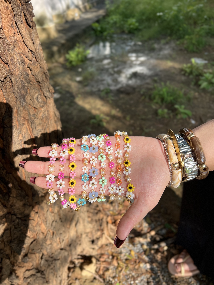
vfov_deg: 67.3
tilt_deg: -37.5
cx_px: 107
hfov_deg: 53.1
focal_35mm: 26
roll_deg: +9.1
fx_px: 214
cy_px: 142
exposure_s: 1/1009
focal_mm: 5.7
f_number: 1.5
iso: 50
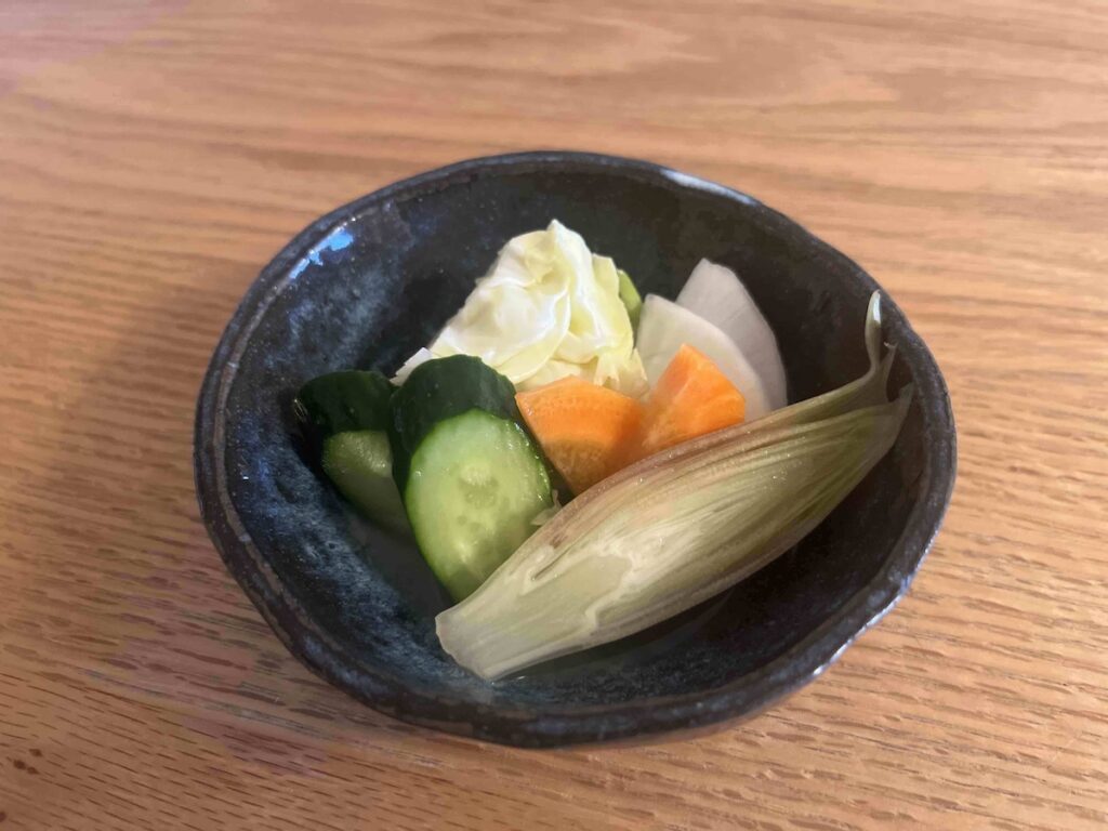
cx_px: 554
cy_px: 416
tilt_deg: -53.3
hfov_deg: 67.3
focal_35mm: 26
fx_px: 832
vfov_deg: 53.1
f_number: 1.6
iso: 400
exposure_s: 1/33
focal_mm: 5.1
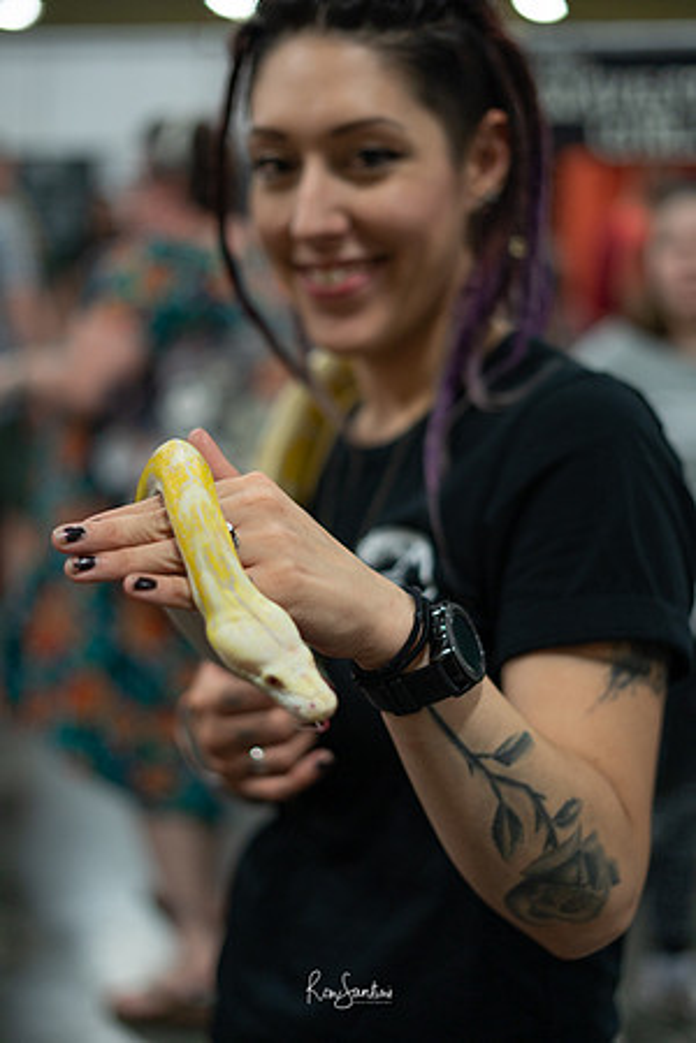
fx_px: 1450
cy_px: 522
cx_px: 348
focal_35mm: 50
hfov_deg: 27.0
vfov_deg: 39.6
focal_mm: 50
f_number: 1.8
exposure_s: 1/125
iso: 400
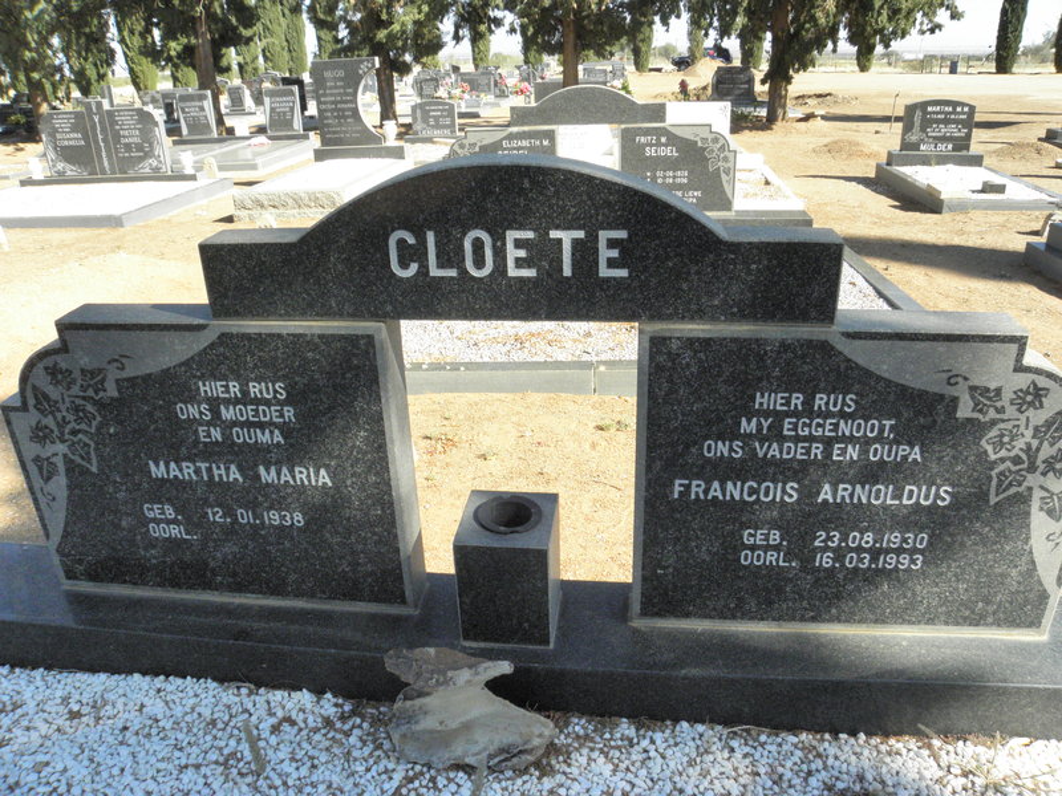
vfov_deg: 53.1
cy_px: 398
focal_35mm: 26
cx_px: 531
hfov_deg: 67.3
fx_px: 798
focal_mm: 4.6
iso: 200
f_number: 6.3
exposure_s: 1/320
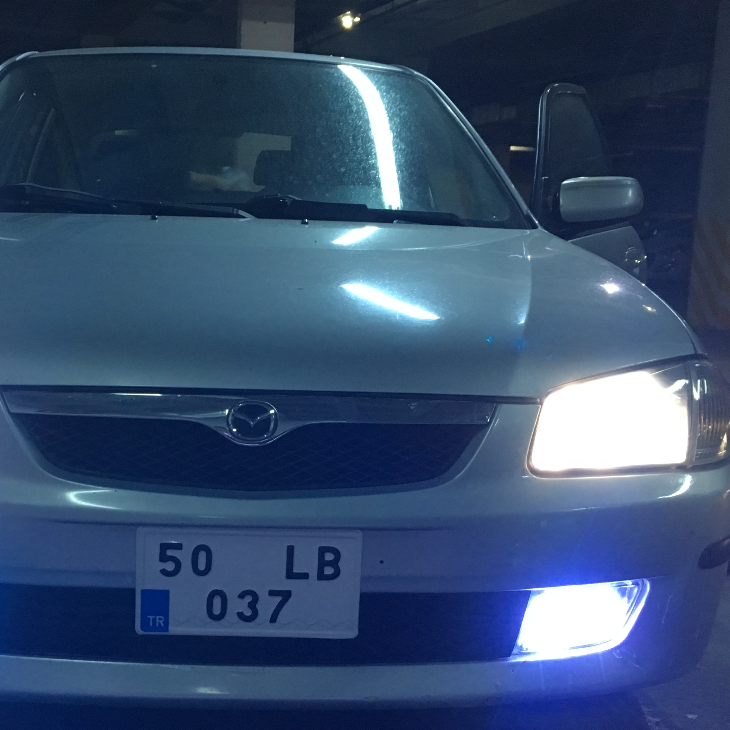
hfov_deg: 34.2
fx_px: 1169
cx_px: 217
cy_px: 483
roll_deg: -1.1
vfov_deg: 34.4
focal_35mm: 49
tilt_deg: -10.8
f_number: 2.2
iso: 200
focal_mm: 4.15
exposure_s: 1/33
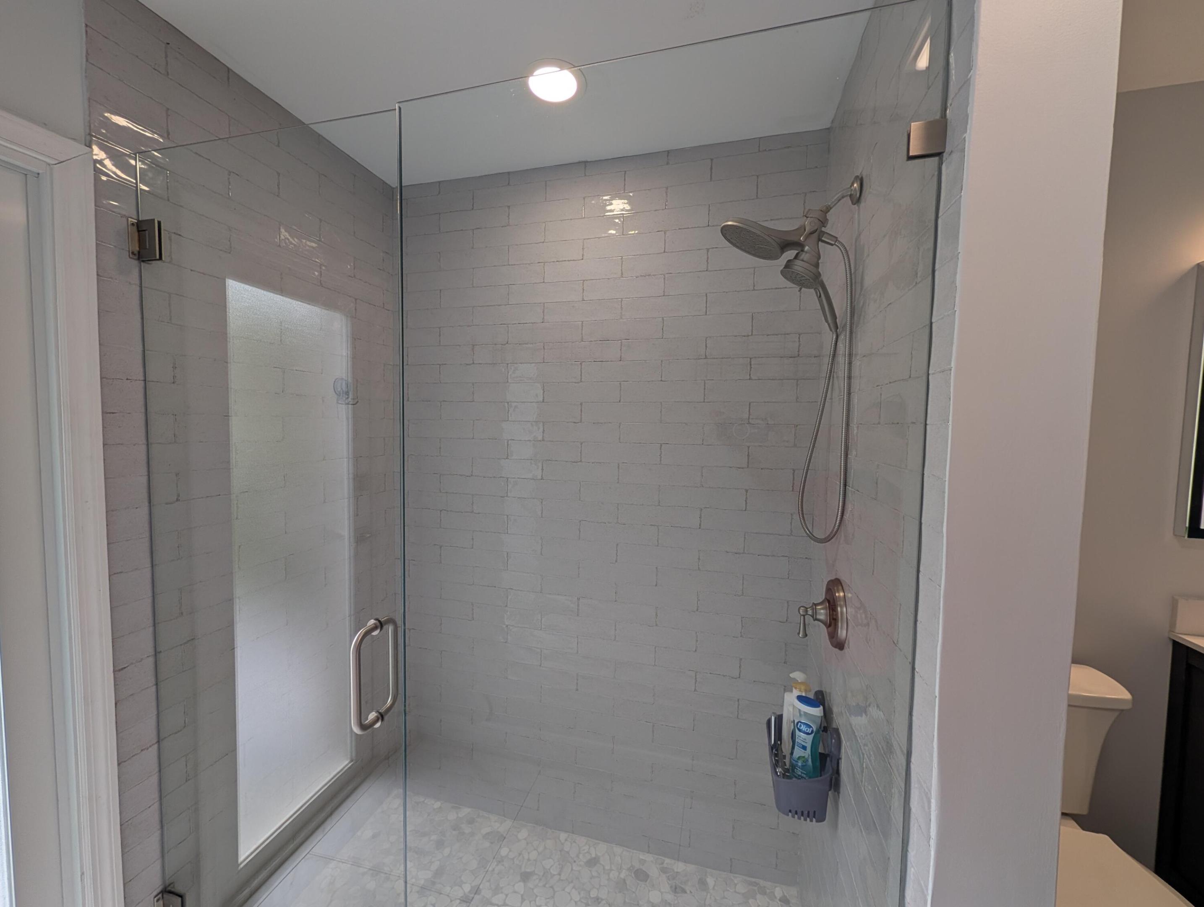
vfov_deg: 94.6
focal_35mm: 12
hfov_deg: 110.5
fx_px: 418
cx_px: 602
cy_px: 454
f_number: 1.7
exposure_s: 1/142
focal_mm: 2.02
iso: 34
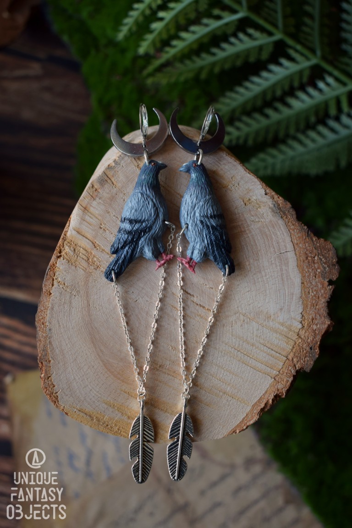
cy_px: 264
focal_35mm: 54
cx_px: 176
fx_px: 792
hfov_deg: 25.1
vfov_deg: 36.9
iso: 400
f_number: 5
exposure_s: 1/100
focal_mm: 36
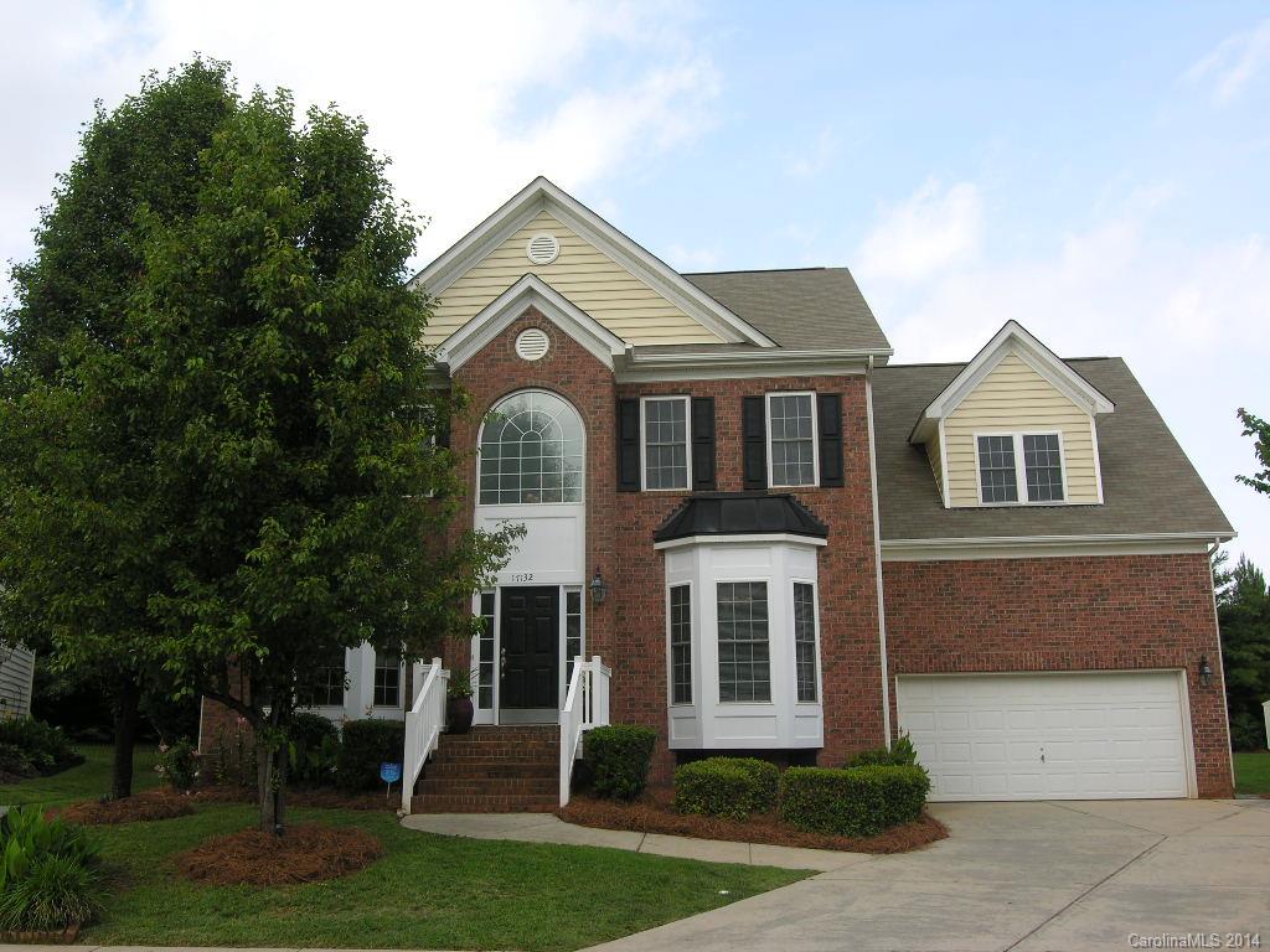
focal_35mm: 32
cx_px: 635
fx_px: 1174
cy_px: 476
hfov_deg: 56.8
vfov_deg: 44.2
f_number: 5.1
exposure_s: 1/185
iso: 50
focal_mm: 8.1
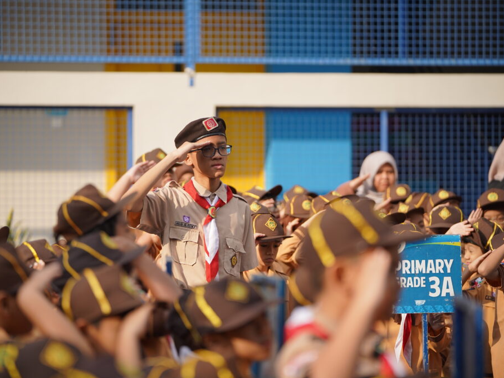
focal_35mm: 149
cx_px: 221
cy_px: 188
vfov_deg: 10.0
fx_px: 2170
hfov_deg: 13.2
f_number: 2.8
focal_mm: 137
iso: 320
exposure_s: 1/2000
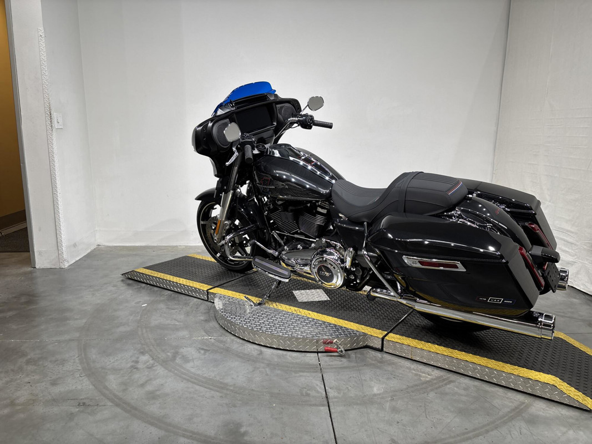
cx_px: 296
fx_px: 445
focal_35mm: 26
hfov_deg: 67.3
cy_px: 222
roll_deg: -0.2
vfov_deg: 53.1
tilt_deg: -11.6
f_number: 1.6
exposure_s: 1/120
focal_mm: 5.96
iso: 125
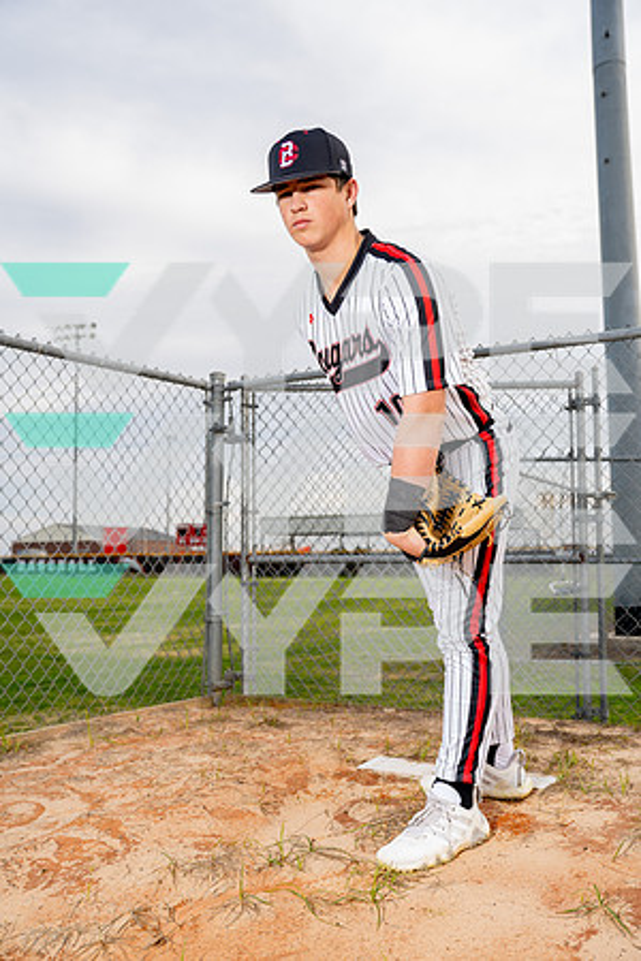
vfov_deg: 58.7
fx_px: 855
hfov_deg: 41.1
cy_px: 480
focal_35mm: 32
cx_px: 320
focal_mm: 32
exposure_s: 1/250
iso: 100
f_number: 4
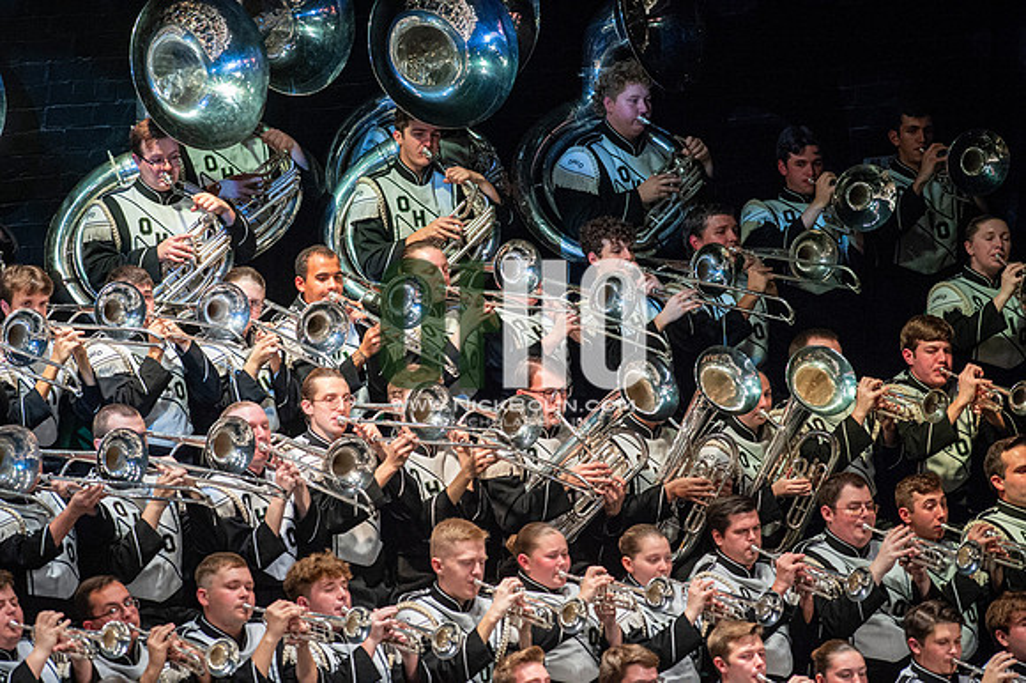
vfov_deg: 4.6
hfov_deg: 6.9
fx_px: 8545
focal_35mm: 300
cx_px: 513
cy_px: 342
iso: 5000
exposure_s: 1/400
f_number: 5.6
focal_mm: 300
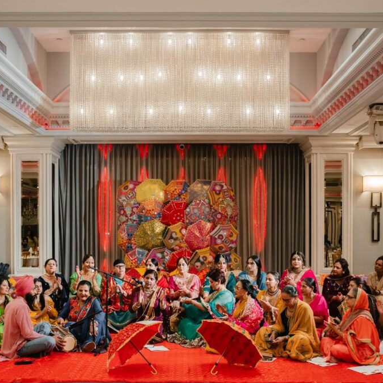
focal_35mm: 44
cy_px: 190
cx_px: 177
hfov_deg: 38.2
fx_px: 552
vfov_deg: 38.2
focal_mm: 34.1
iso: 1600
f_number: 2.8
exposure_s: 1/80
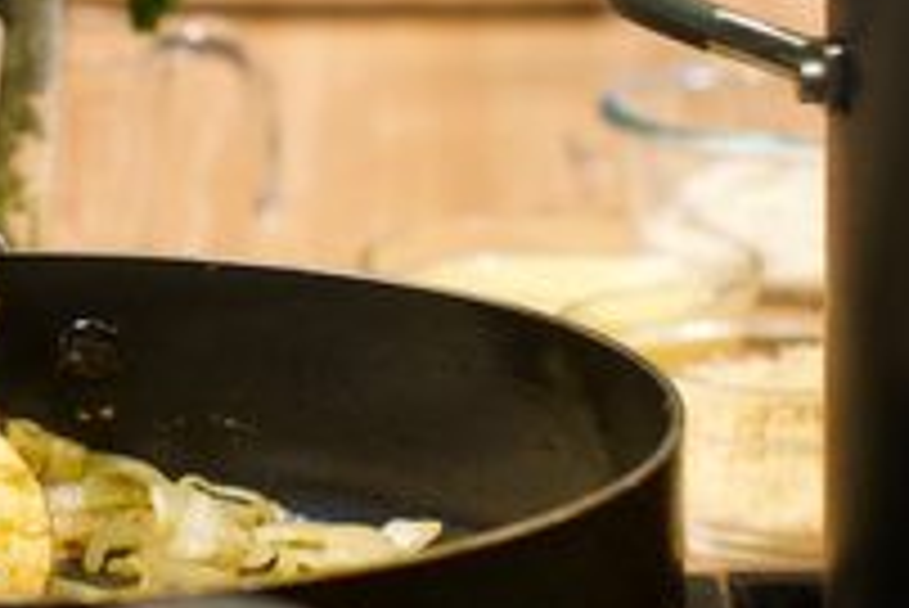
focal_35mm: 198
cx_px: -279
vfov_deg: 6.9
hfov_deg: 10.2
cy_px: -9
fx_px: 5003
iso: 1250
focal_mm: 50
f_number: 2.8
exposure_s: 1/125
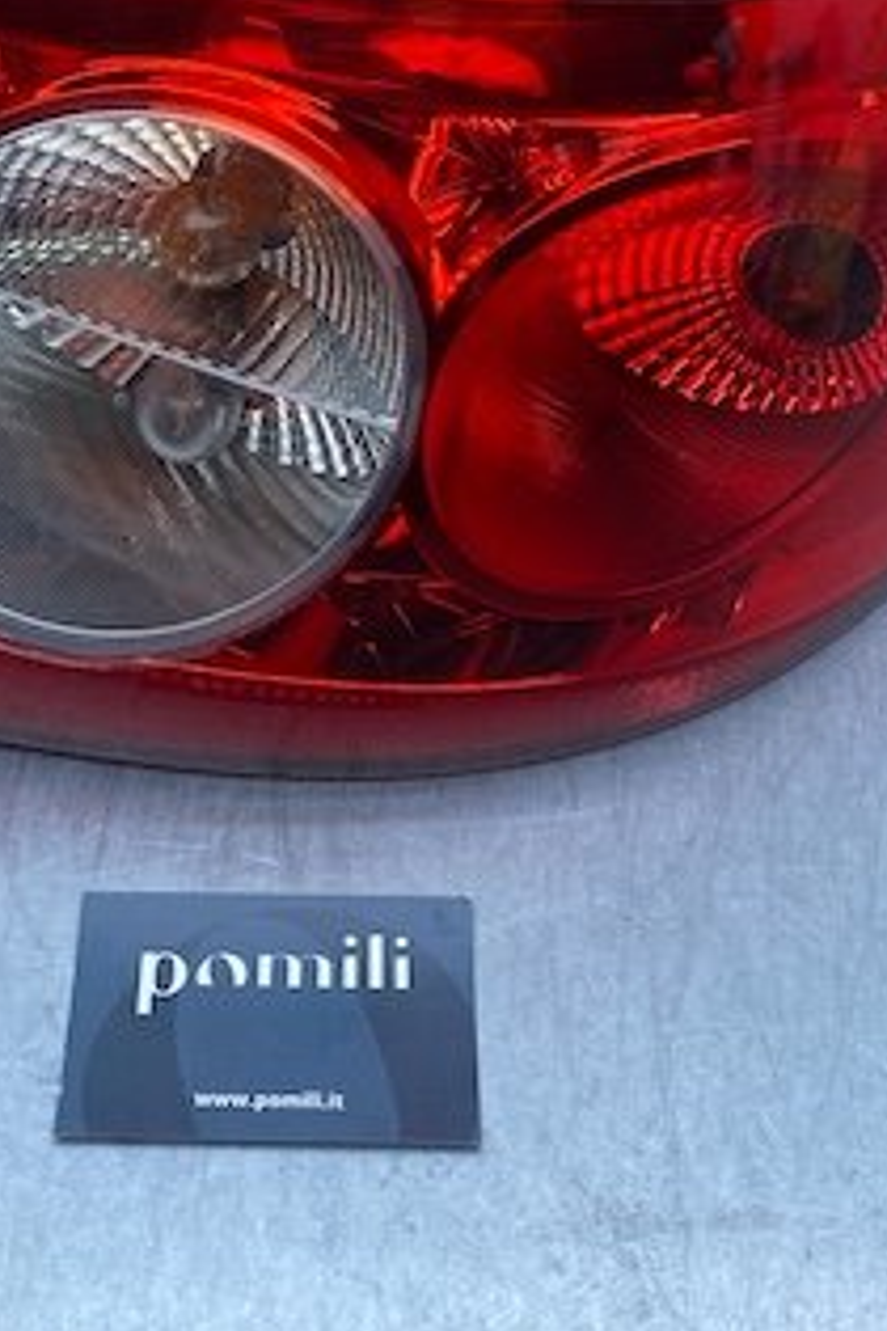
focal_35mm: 55
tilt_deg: -39.2
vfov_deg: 34.5
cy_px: 165
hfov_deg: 24.5
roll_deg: +0.6
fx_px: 2033
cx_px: 313
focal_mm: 4.25
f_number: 1.8
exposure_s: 1/793
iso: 32
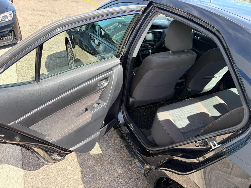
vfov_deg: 53.1
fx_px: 189
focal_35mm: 26
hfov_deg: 67.3
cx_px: 126
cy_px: 94
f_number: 1.6
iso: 50
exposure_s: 1/422
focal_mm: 5.96
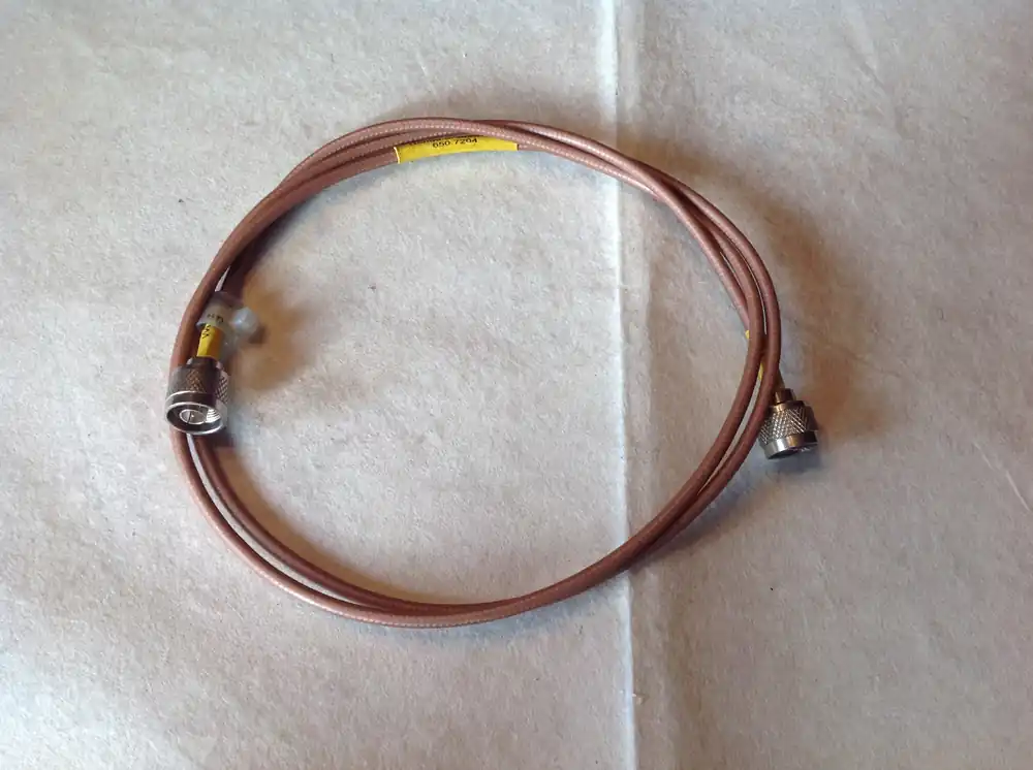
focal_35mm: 35
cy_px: 385
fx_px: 1042
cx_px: 516
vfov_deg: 40.6
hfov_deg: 52.7
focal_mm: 4.28
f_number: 2.4
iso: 64
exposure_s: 1/60
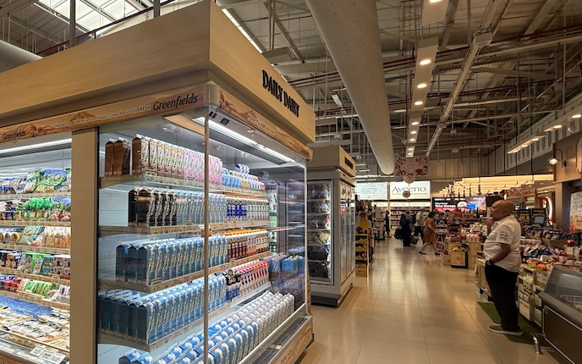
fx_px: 349
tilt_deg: -1.9
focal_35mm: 22
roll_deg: +3.1
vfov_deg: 54.9
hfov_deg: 77.1
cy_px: 205
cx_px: 195
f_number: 2.2
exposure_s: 1/100
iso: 80
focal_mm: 2.22
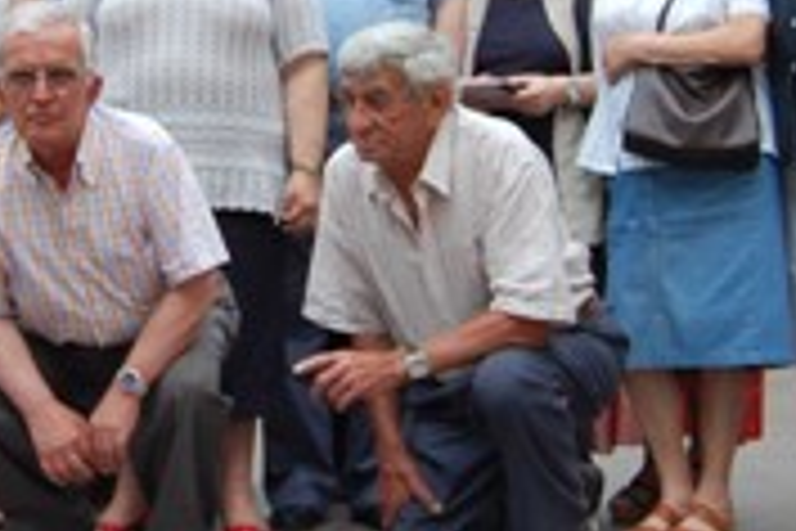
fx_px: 2874
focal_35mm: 130
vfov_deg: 10.4
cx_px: 184
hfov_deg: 15.7
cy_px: -18
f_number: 4.5
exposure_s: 1/80
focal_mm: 24
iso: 400
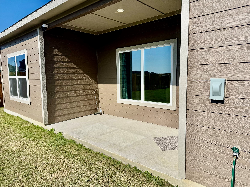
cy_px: 94
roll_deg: +0.5
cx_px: 125
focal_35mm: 24
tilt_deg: -4.7
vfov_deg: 56.8
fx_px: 173
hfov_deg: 71.6
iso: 80
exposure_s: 1/7092
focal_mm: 6.76
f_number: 1.78
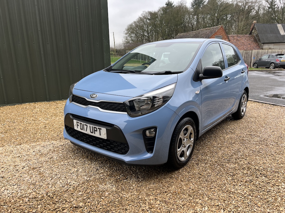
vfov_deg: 53.1
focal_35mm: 26
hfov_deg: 67.3
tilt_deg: -16.5
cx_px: 142
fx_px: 214
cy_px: 106
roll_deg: +1.1
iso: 40
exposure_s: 1/121
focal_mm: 5.7
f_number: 1.5
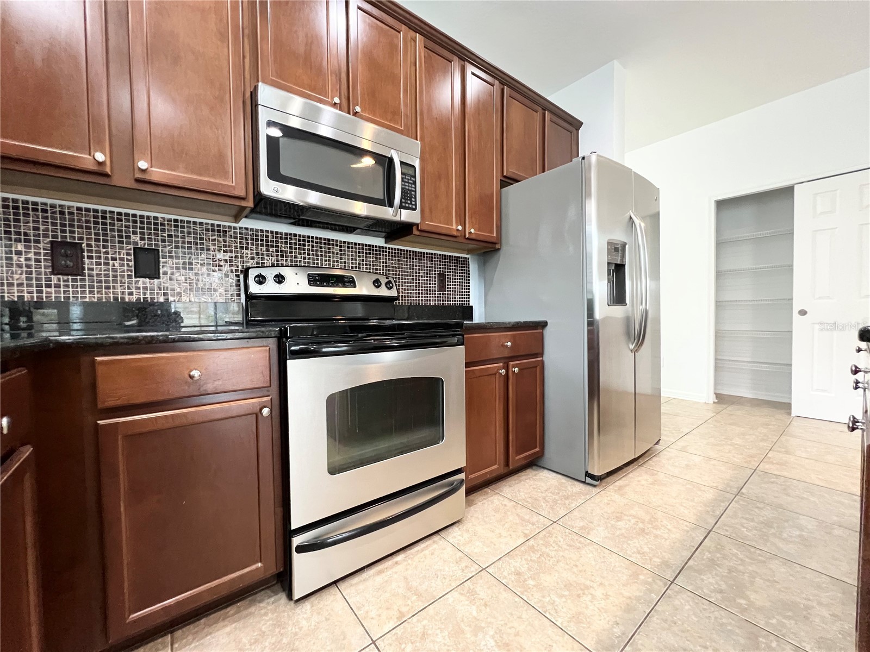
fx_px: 327
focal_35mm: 13
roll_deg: +0.2
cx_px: 435
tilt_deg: -1.9
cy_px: 326
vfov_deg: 89.9
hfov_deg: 106.2
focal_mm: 1.57
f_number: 1.8
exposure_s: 1/60
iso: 640
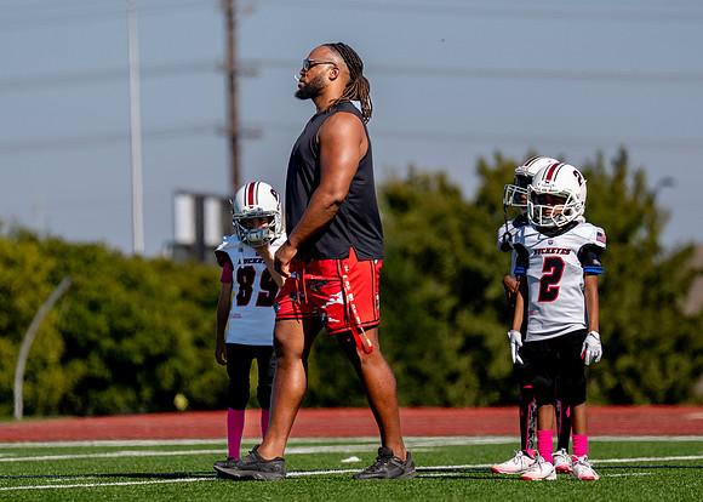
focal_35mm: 351
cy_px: 234
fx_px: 6997
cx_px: 317
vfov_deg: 4.1
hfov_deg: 5.8
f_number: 2.8
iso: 250
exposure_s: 1/6400
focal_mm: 200
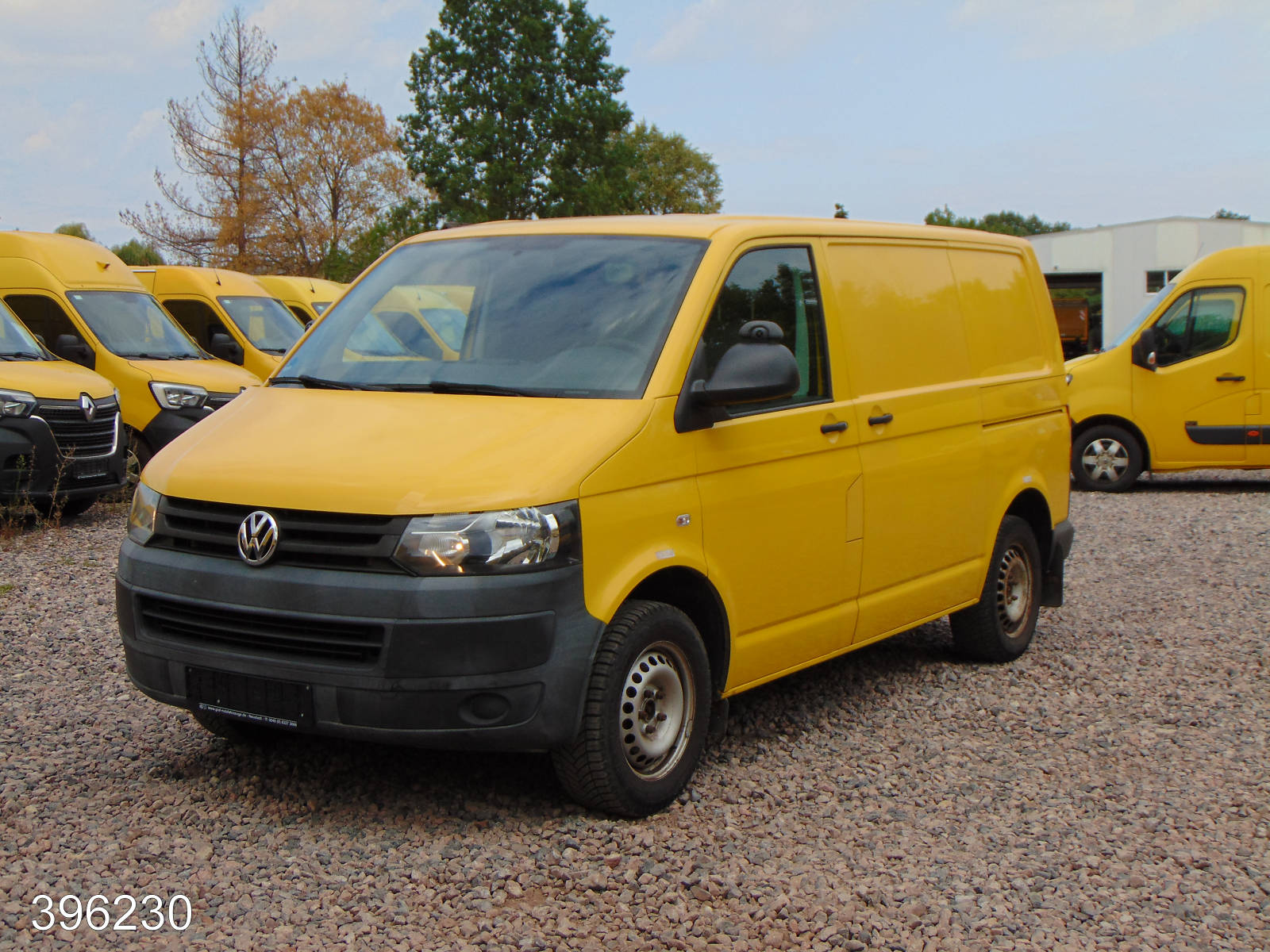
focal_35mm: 50
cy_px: 476
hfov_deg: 38.2
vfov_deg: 29.1
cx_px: 635
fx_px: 1834
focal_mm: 9
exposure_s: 1/640
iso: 80
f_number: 3.5
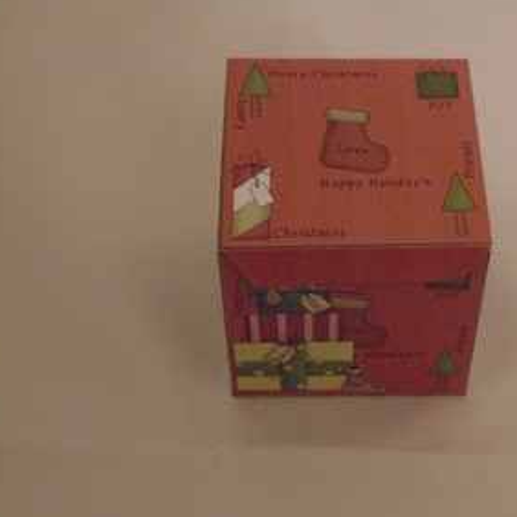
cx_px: 358
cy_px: 236
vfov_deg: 25.0
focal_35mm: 69
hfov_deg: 24.8
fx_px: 1166
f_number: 4.5
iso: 800
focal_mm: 8.7
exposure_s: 1/10
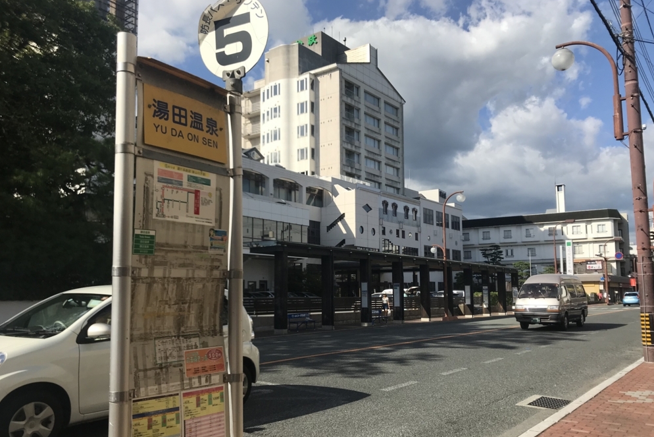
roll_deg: +1.1
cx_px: 331
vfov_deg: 43.5
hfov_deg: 61.9
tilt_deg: +7.4
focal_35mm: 30
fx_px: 545
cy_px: 246
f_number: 1.8
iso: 20
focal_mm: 3.99
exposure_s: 1/2660
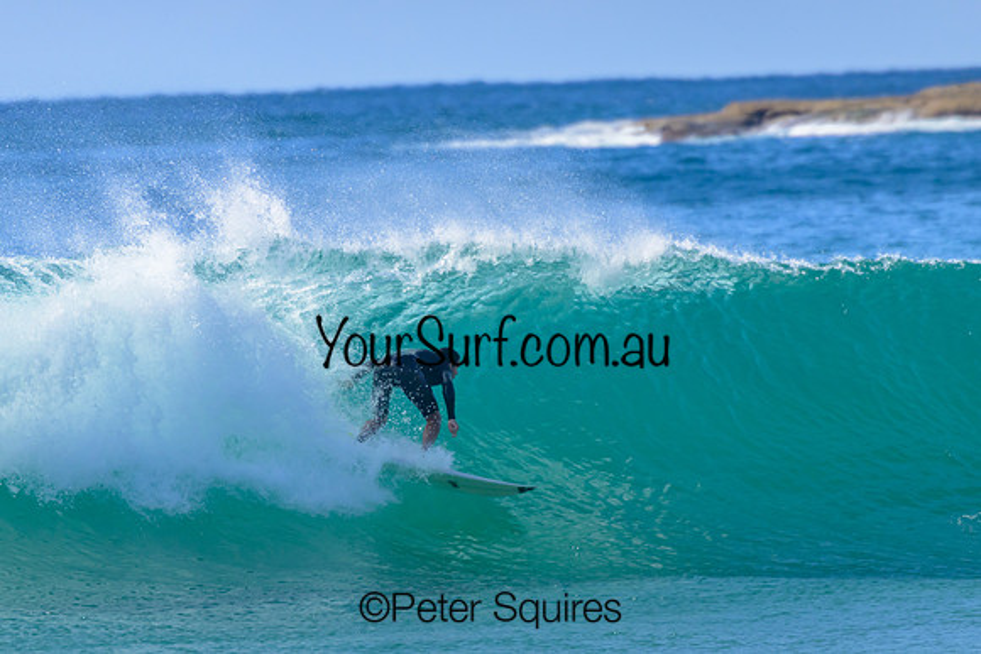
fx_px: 21804
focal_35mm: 800
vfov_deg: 1.7
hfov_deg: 2.6
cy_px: 327
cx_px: 490
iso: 1600
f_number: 11
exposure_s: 1/2000
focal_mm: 800
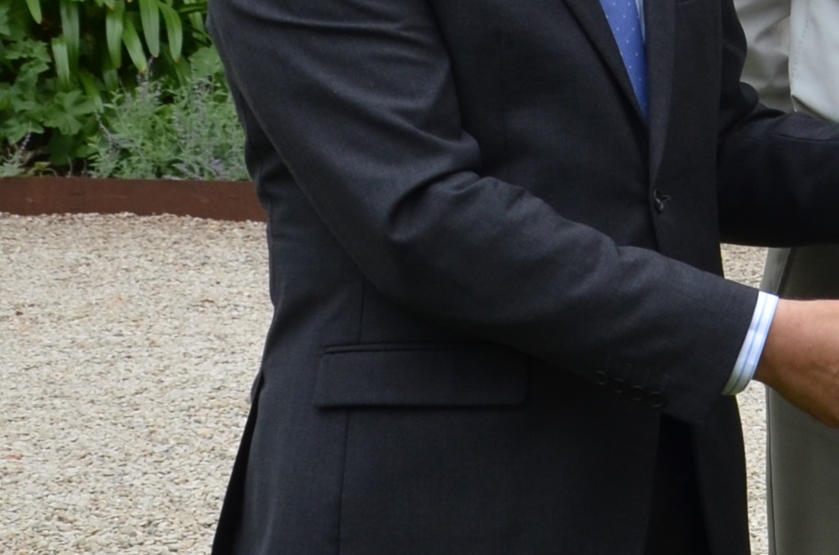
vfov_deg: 6.4
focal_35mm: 211
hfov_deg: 9.2
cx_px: 1672
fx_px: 4907
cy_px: -268
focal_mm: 30
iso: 200
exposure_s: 1/250
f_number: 8
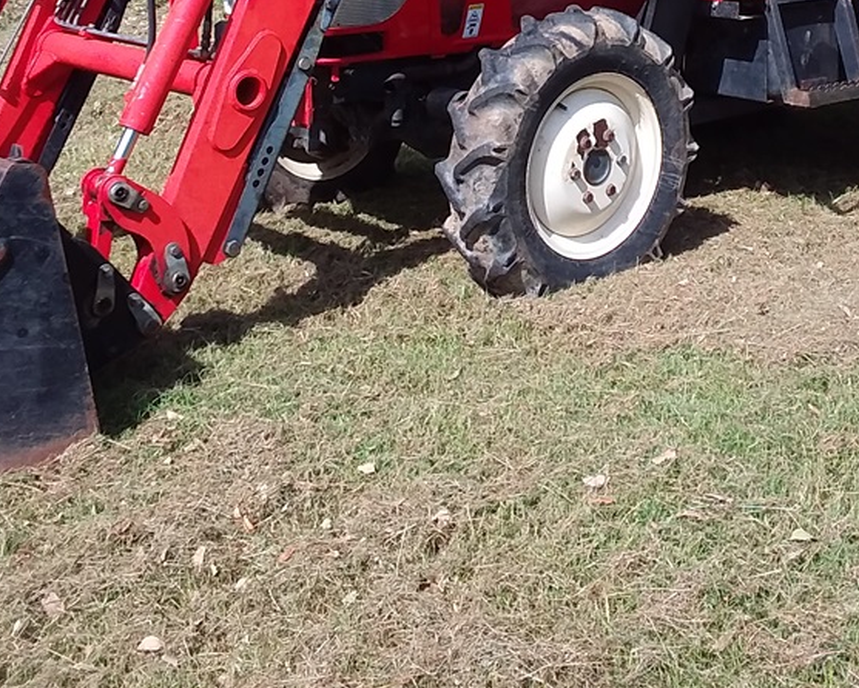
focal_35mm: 64
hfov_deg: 29.3
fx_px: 1628
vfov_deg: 23.1
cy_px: 30
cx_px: 590
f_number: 1.9
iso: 40
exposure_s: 1/1264
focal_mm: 2.91
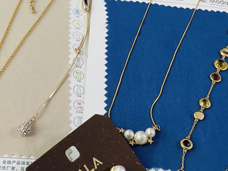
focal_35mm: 57
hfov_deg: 33.3
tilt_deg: -52.3
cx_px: 66
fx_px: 376
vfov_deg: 25.6
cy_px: 66
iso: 160
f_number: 1.8
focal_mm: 4.25
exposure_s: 1/60
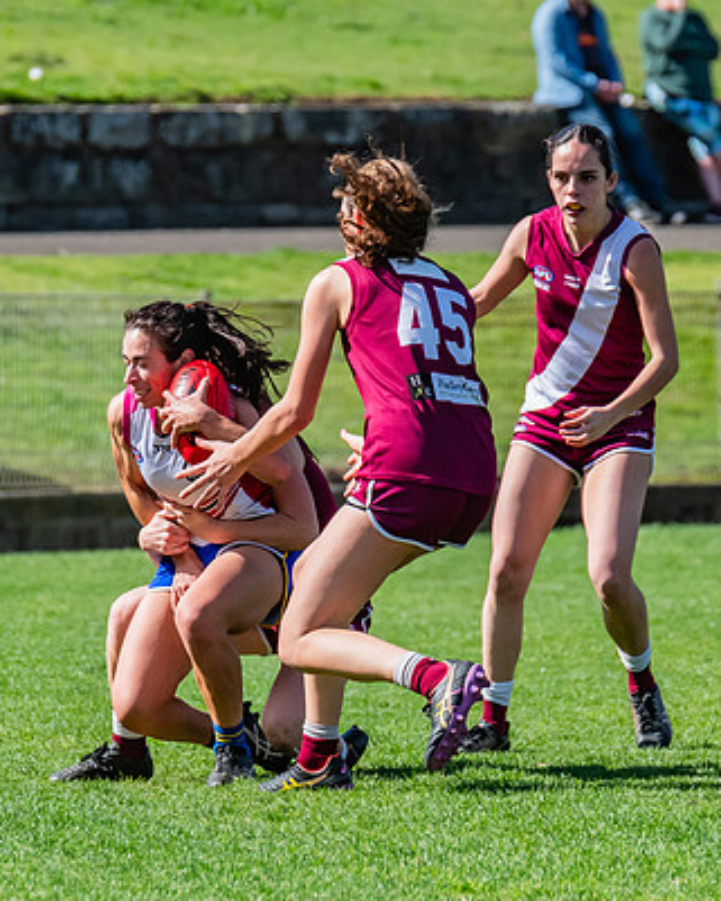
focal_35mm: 799
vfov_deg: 2.4
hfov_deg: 1.9
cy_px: 496
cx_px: 254
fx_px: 21304
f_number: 9
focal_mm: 360
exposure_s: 1/1250
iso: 800
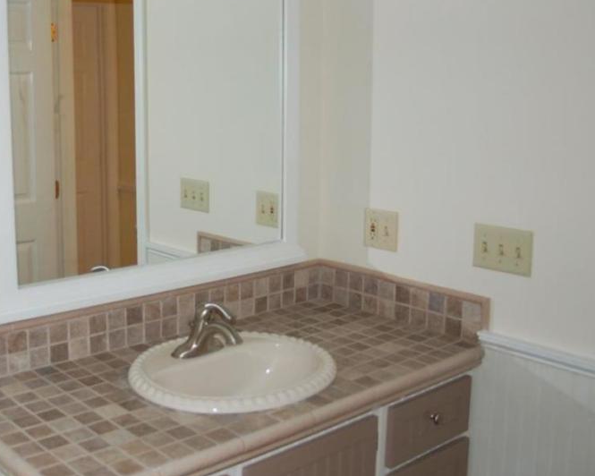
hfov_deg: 40.9
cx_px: 153
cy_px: 186
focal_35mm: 44
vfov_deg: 34.0
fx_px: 775
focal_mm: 18
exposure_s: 1/60
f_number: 3.5
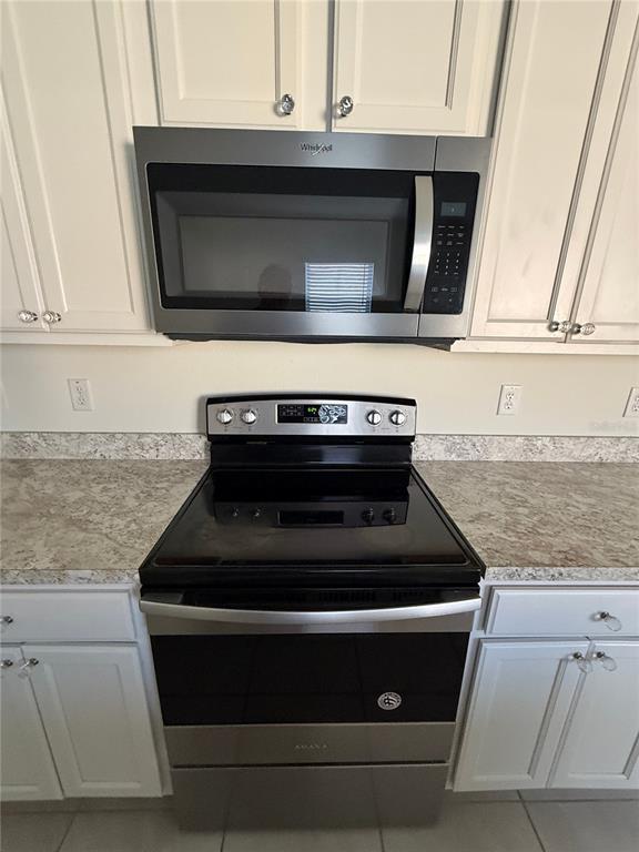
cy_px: 426
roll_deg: -0.8
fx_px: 345
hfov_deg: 85.7
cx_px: 320
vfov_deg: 102.1
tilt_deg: -13.3
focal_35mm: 14
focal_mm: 2.22
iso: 500
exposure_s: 1/60
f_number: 2.2
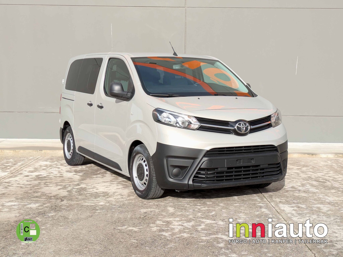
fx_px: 238
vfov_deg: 56.8
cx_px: 172
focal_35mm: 24
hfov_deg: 71.6
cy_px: 128
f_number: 1.8
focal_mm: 6.86
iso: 80
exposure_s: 1/3200
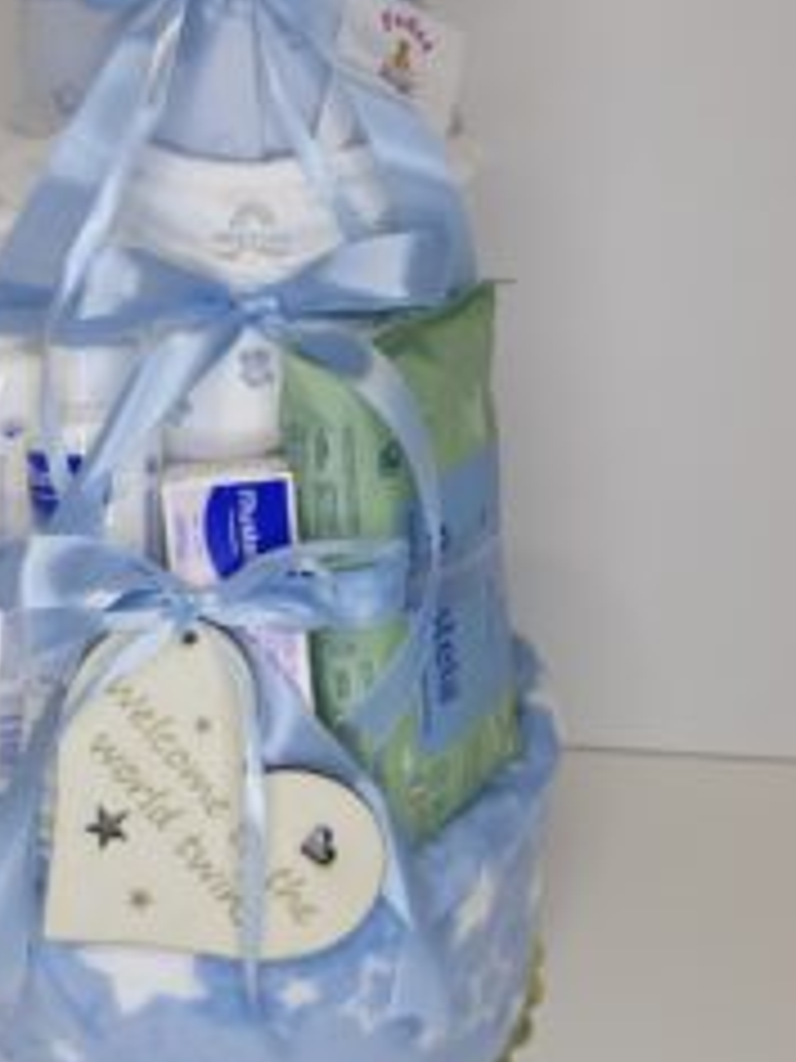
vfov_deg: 47.4
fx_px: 1196
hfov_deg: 36.4
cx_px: 256
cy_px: 392
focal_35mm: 39
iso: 80
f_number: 1.8
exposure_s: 1/100
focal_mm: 5.54
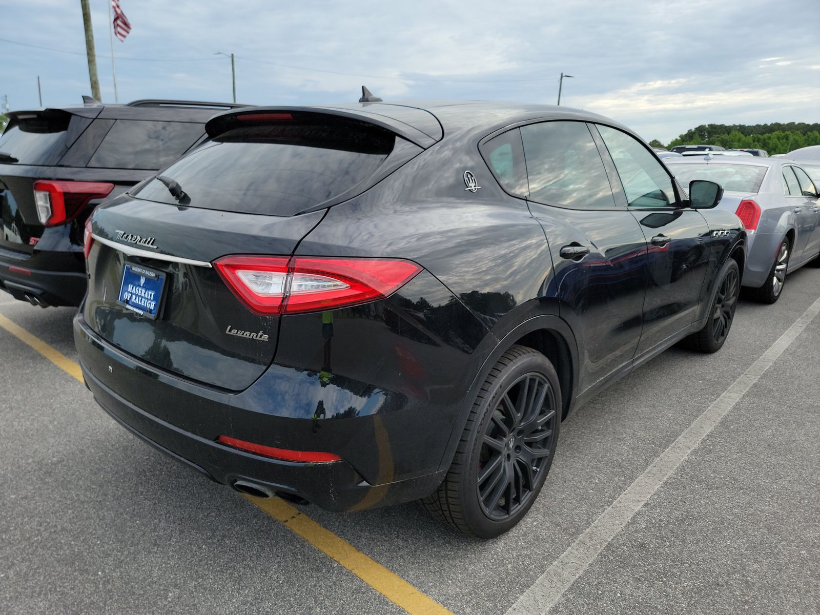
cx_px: 410
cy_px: 308
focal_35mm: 24
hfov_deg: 71.6
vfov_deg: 56.8
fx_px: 569
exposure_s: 1/298
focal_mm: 6.7
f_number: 1.8
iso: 50
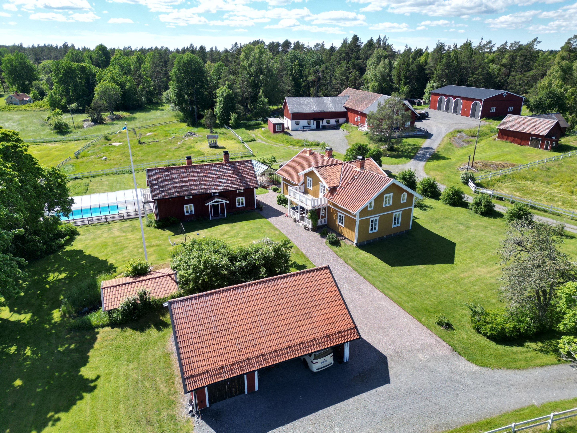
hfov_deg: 71.6
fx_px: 400
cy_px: 216
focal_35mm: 24
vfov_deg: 56.8
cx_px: 288
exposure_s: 1/2000
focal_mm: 6.72
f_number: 1.7
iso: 120
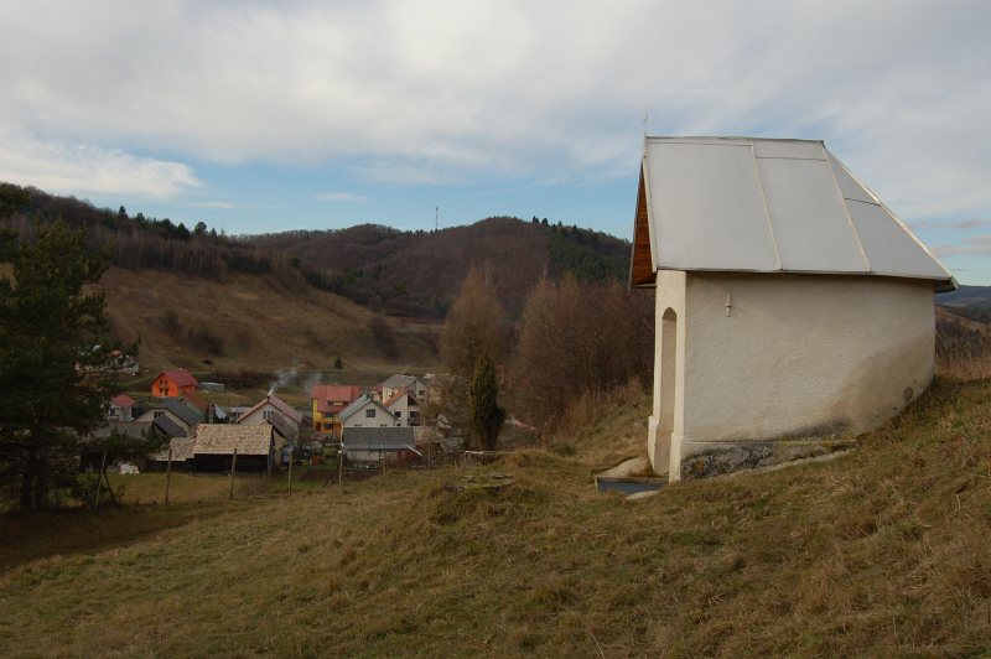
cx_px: 496
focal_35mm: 30
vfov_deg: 43.5
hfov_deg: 62.0
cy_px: 330
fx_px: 825
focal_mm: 20
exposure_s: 1/250
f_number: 11
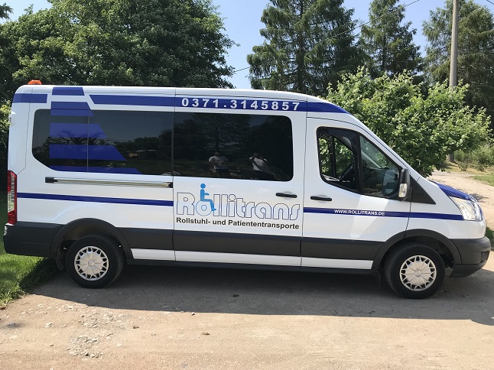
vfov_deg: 49.7
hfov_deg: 63.5
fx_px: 399
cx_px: 247
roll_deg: +1.0
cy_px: 185
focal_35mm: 28
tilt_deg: -1.3
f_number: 1.8
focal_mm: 3.99
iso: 20
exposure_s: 1/1520
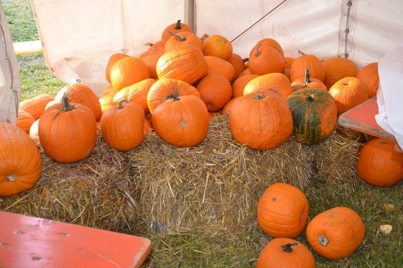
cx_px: 202
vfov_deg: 34.2
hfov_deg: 49.6
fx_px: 436
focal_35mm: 39
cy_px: 134
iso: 320
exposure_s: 1/125
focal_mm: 26
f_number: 4
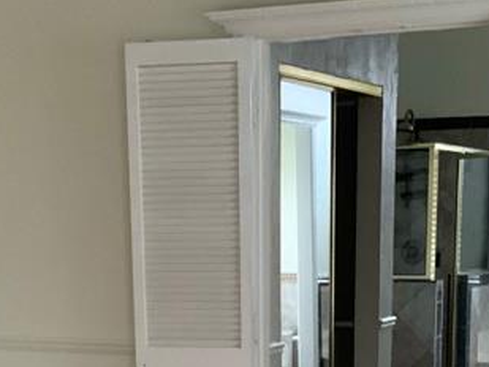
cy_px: 552
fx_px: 1357
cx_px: 234
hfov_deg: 20.4
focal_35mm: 96
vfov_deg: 14.4
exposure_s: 1/40
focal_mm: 3
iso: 250
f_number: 1.8
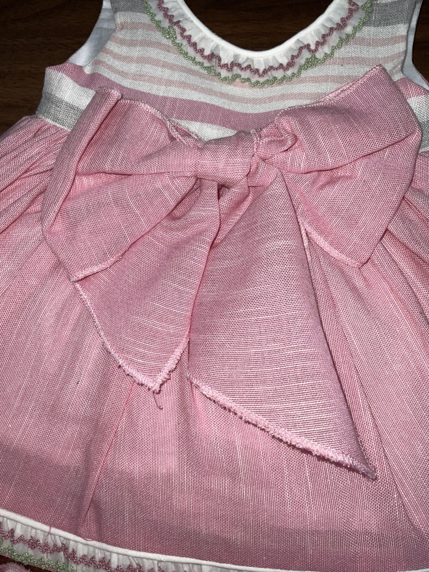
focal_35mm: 29
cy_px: 286
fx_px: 479
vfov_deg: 61.7
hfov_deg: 48.2
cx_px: 214
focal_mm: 3
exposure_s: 1/136
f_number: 1.8
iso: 16
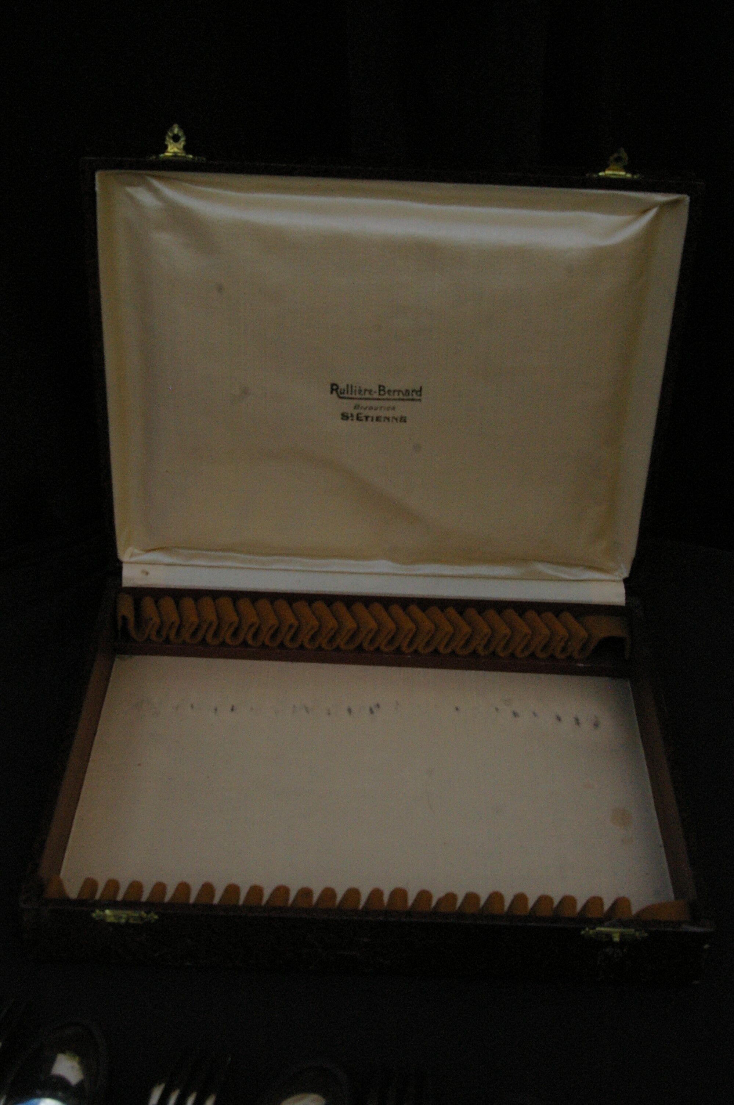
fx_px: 1195
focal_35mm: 39
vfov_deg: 49.6
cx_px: 367
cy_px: 552
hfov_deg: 34.1
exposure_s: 1/1000
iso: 1600
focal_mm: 26
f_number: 9.5
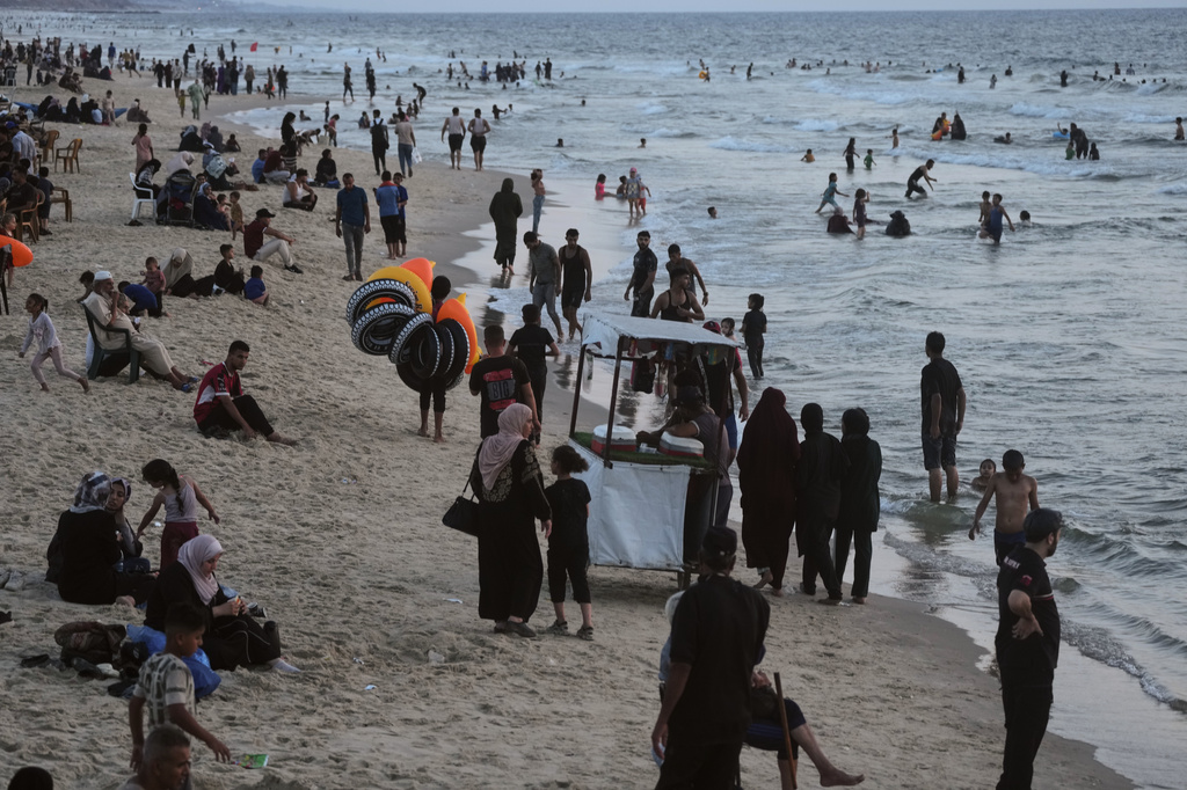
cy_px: 395
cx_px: 594
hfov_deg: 17.6
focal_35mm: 116
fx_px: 3823
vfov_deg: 11.8
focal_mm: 116
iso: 800
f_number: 5.6
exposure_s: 1/250
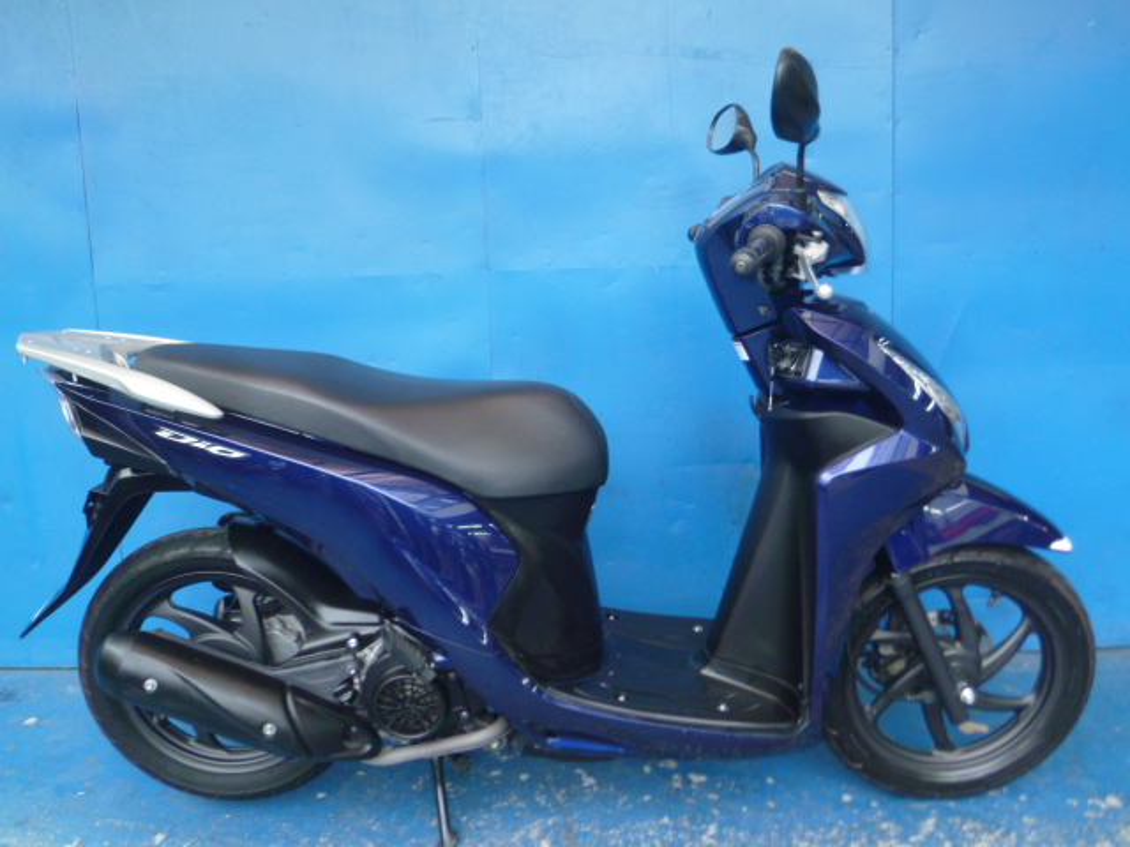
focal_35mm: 29
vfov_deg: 48.2
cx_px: 565
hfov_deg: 61.7
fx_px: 947
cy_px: 424
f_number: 2.4
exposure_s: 1/60
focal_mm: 5.1
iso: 160
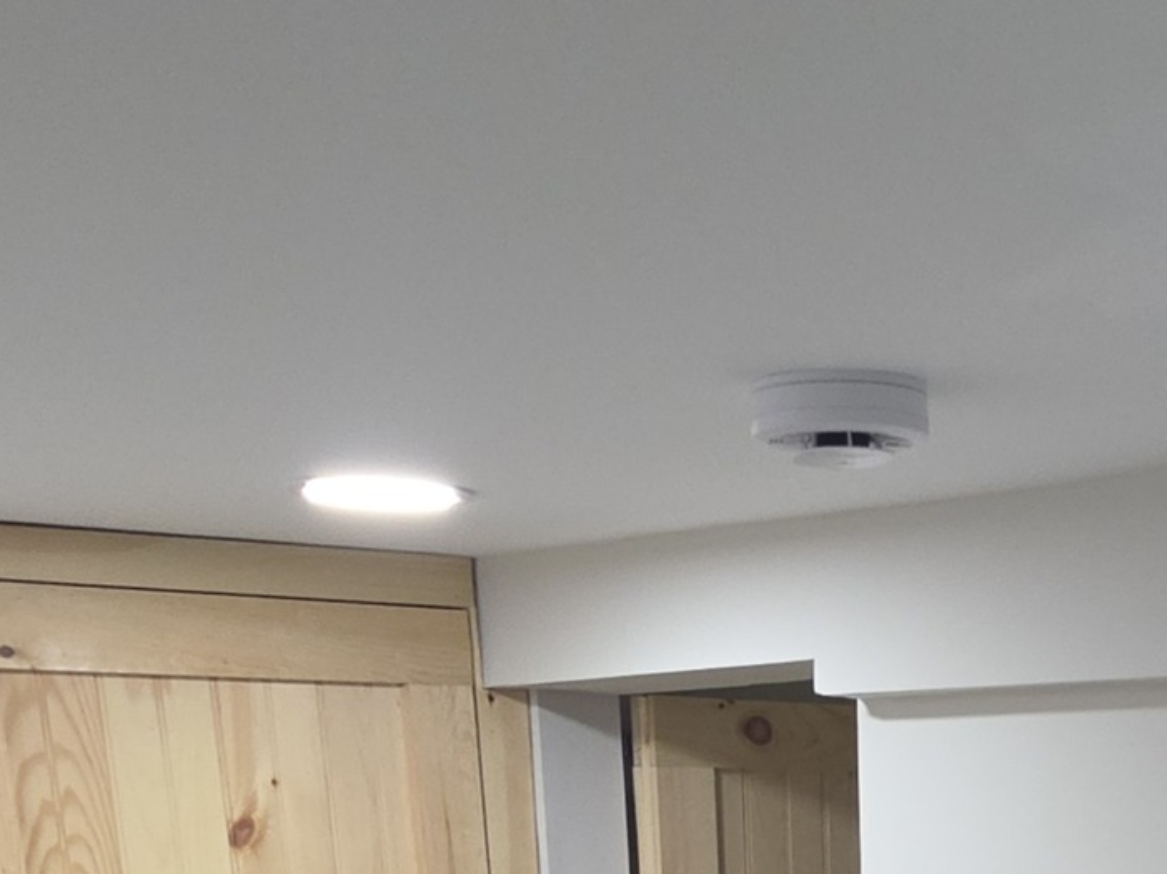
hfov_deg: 31.9
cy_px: 1478
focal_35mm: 57
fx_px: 1921
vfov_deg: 20.1
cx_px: 1085
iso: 250
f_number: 1.9
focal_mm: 2.2
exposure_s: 1/120
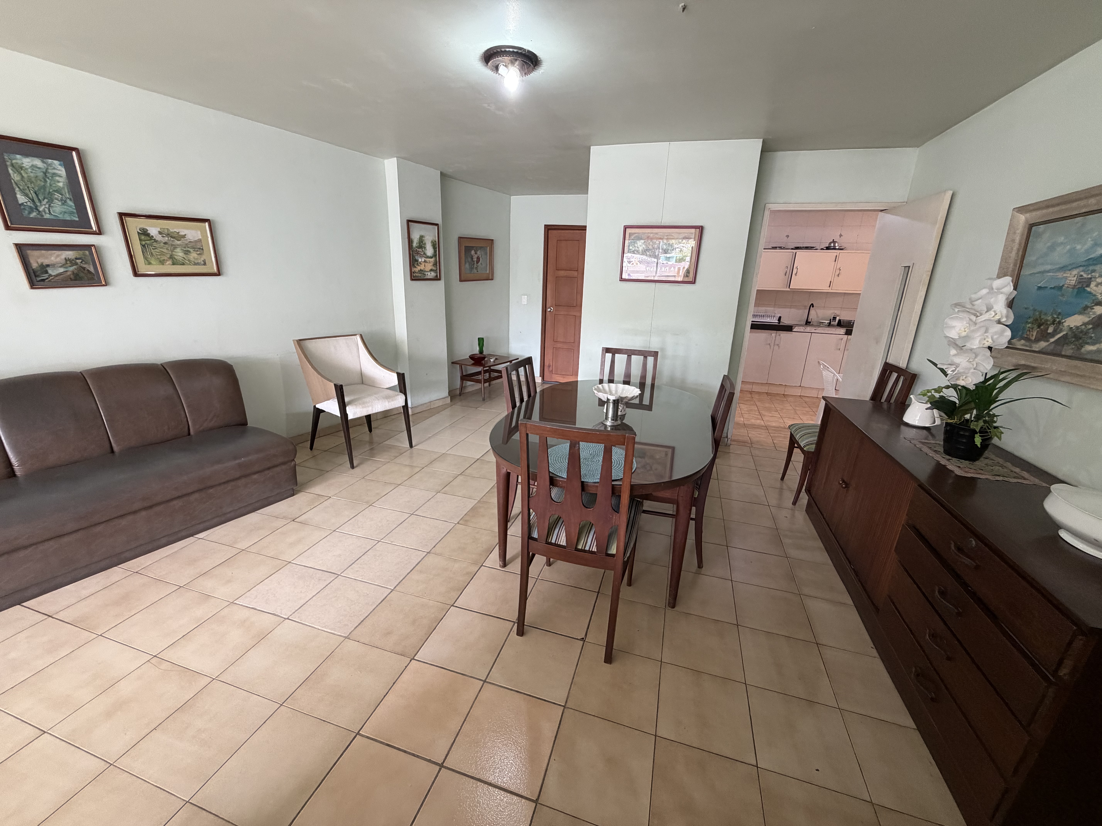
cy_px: 413
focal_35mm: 14
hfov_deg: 102.1
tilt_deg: -17.0
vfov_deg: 85.7
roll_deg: -1.6
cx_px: 551
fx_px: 446
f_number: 2.2
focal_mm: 2.22
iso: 250
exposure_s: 1/60
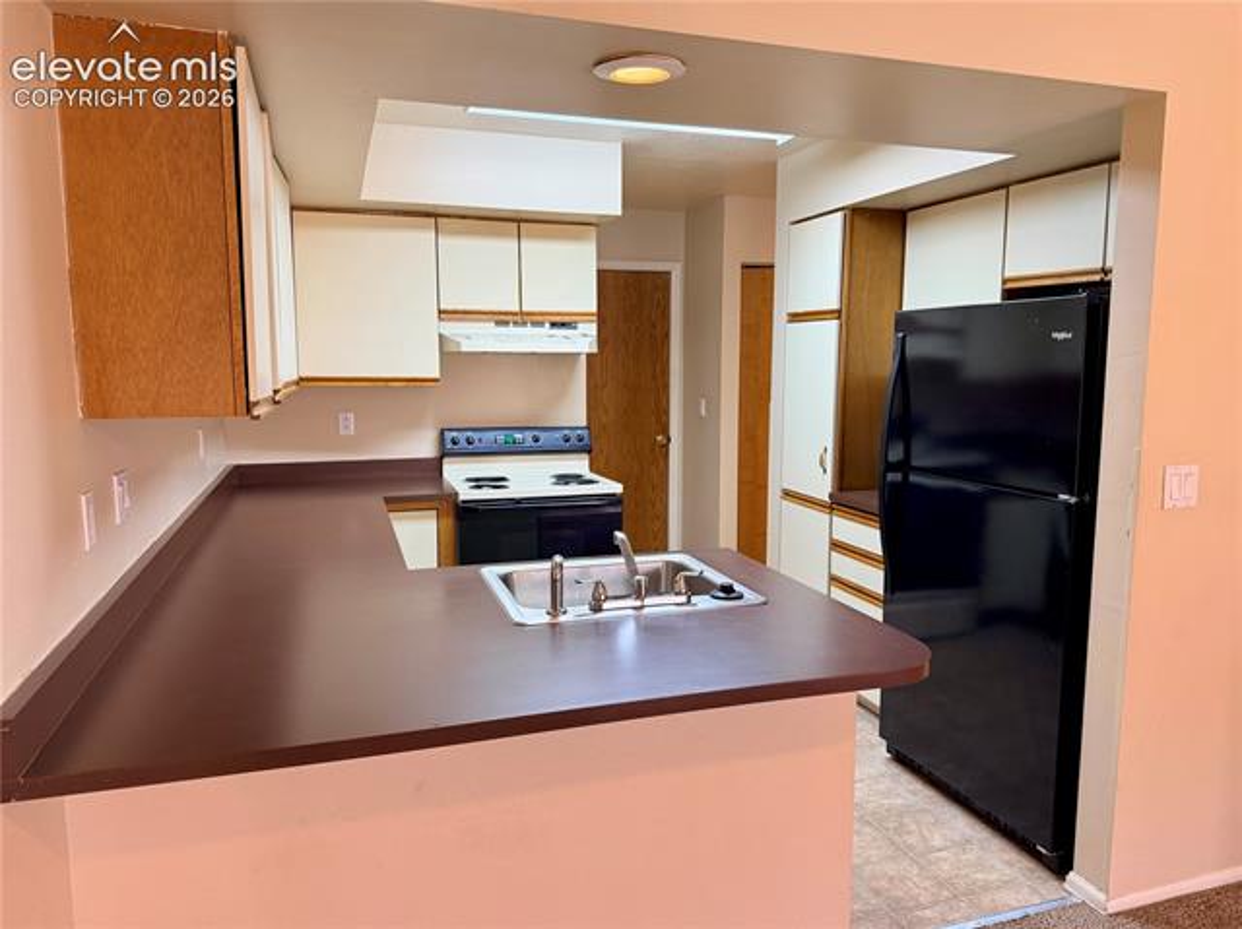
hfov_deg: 71.6
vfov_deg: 56.8
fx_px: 860
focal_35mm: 24
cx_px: 621
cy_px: 464
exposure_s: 1/120
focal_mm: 6.76
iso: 200
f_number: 1.78
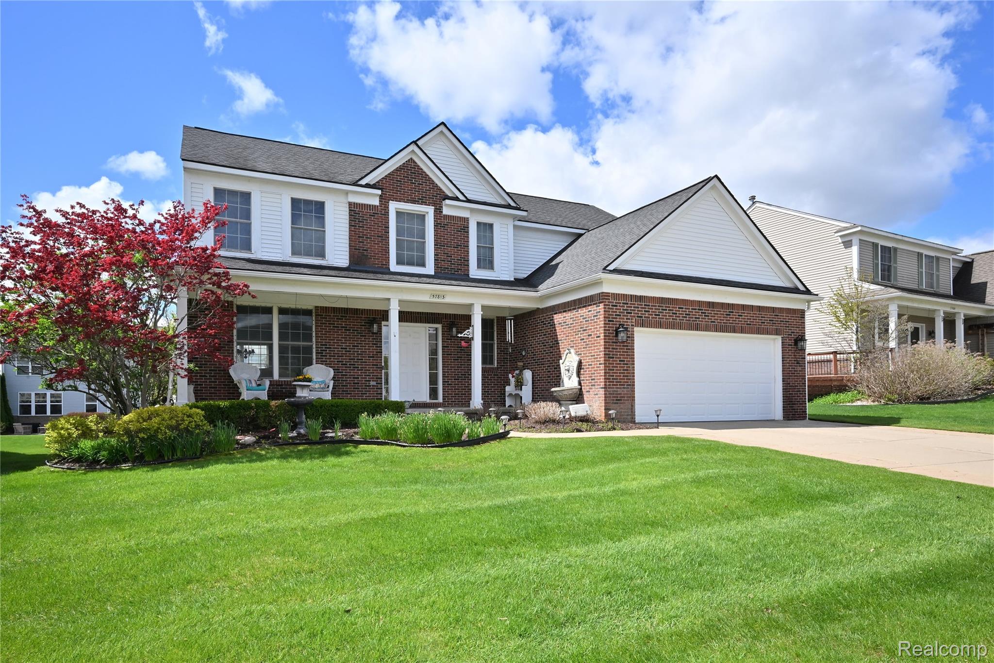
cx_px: 497
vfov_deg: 64.5
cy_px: 332
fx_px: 525
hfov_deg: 86.9
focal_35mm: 19
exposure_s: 1/200
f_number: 18
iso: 320
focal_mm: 19
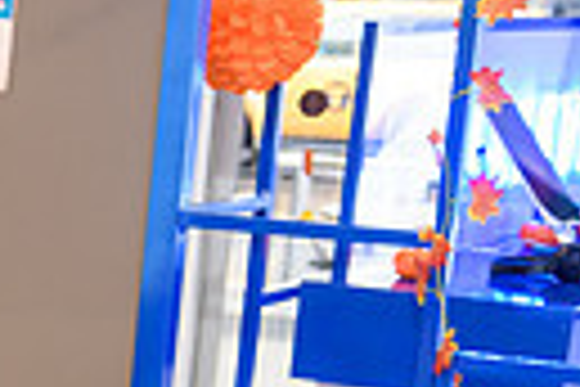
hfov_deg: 12.3
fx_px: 2320
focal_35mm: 144
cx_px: -656
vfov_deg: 9.4
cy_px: 506
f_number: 3.2
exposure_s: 1/125
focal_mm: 32
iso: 800
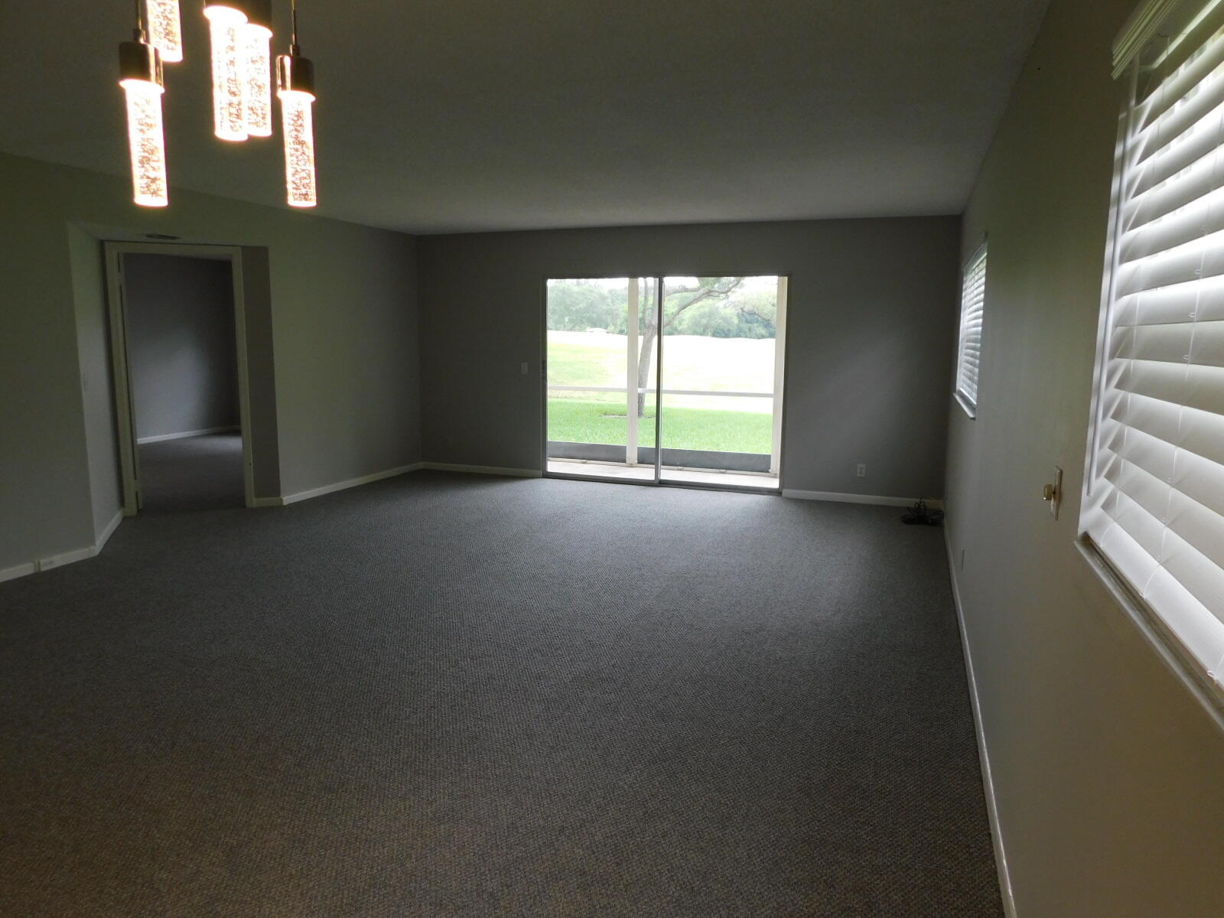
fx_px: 813
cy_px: 459
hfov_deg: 73.9
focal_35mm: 23
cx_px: 612
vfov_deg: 58.9
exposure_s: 1/80
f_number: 3
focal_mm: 4
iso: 125
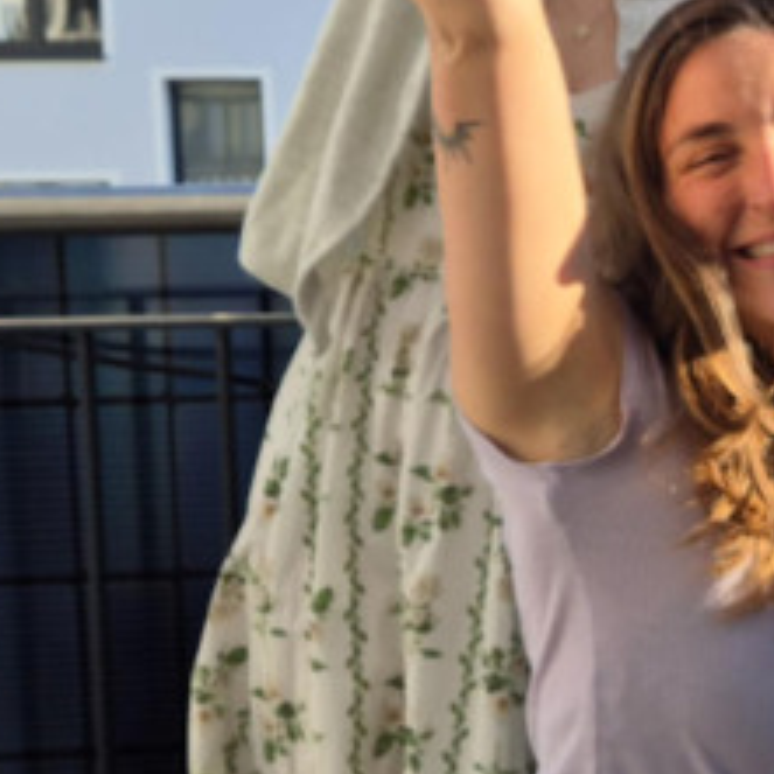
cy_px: 221
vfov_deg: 18.4
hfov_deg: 16.5
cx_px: 1236
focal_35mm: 94
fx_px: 2378
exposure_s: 1/894
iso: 25
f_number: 1.8
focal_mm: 5.4
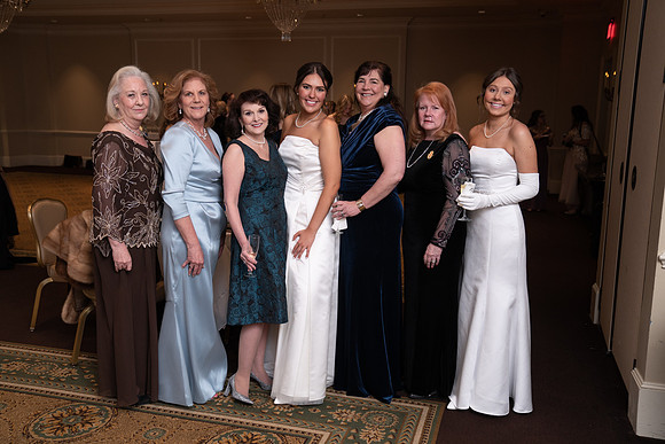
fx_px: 628
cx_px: 332
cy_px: 222
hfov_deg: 55.8
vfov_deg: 38.9
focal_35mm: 34
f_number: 3.5
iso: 800
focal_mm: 34
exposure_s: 1/80
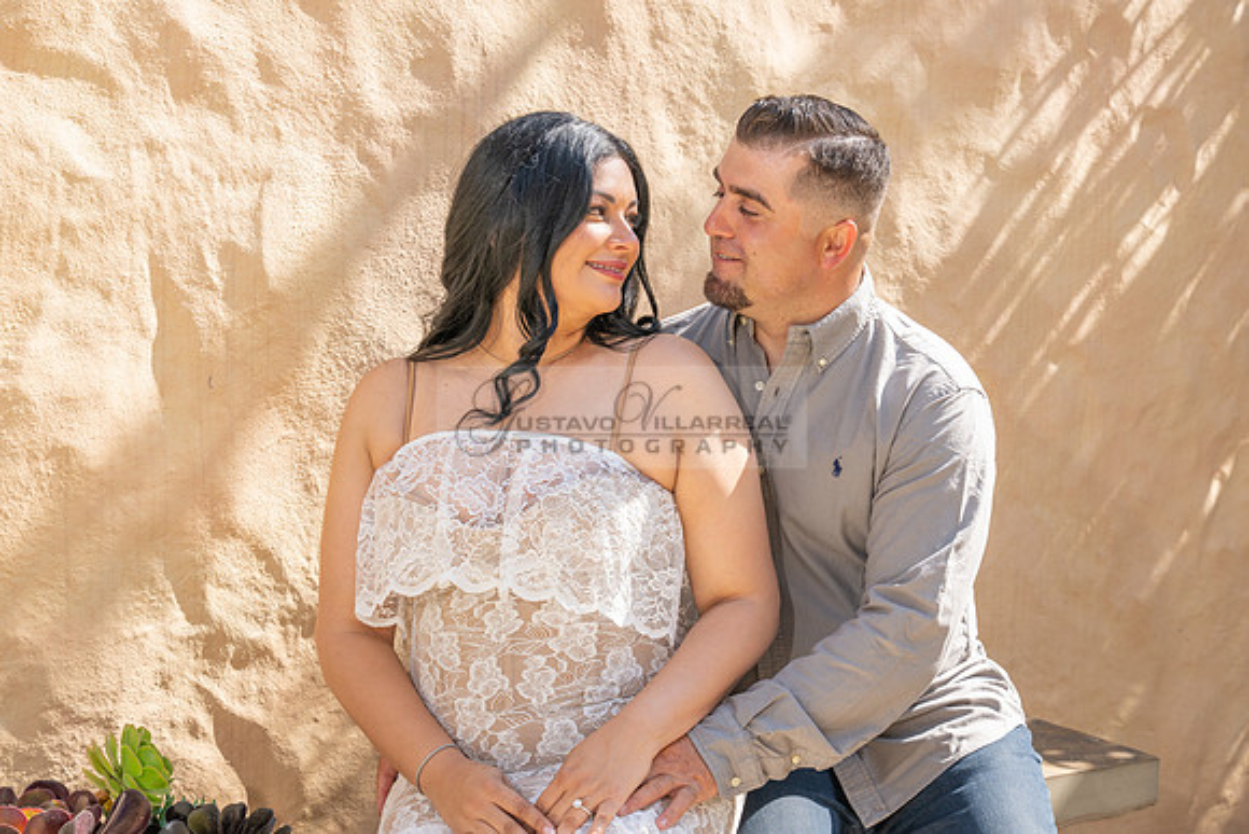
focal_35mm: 70
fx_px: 2429
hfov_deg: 28.8
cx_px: 624
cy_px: 417
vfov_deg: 19.5
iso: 200
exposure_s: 1/200
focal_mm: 70
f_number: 7.1
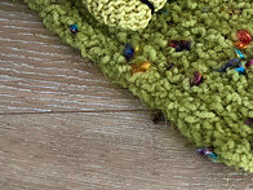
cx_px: 207
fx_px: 1242
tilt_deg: -42.2
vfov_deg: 8.5
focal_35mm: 170
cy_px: -107
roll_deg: +1.2
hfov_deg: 11.6
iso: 80
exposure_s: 1/40
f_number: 2.4
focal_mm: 6
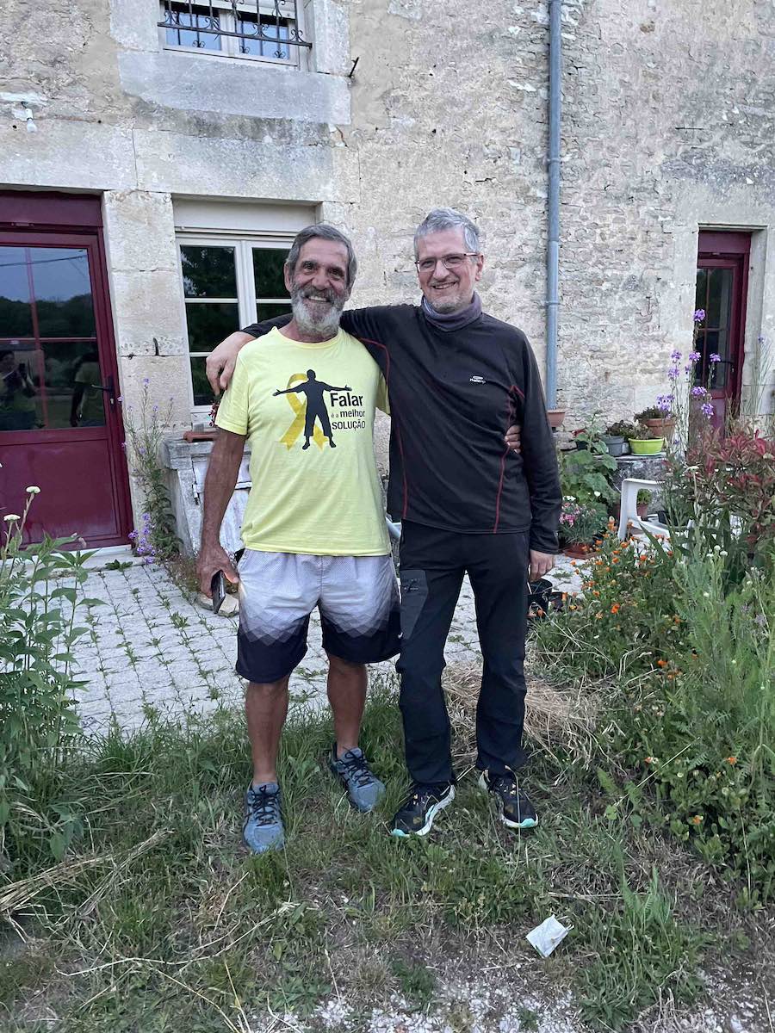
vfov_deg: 67.3
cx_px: 388
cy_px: 516
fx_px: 776
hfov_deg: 53.1
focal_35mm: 26
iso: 640
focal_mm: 4.2
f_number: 1.6
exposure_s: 1/40
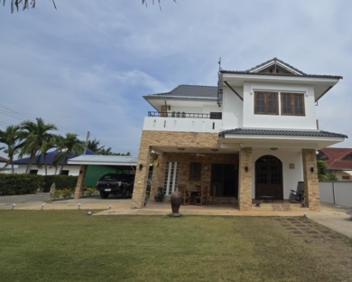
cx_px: 245
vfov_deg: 70.5
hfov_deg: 79.4
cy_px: 120
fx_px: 198
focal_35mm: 19
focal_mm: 2.2
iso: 50
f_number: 2.2
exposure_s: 1/3521
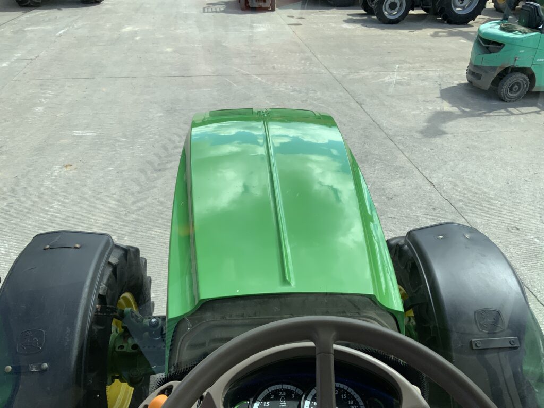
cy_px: 204
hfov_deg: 61.7
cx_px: 272
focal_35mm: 29
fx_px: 456
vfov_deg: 48.2
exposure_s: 1/792
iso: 16
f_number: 1.8
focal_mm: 3
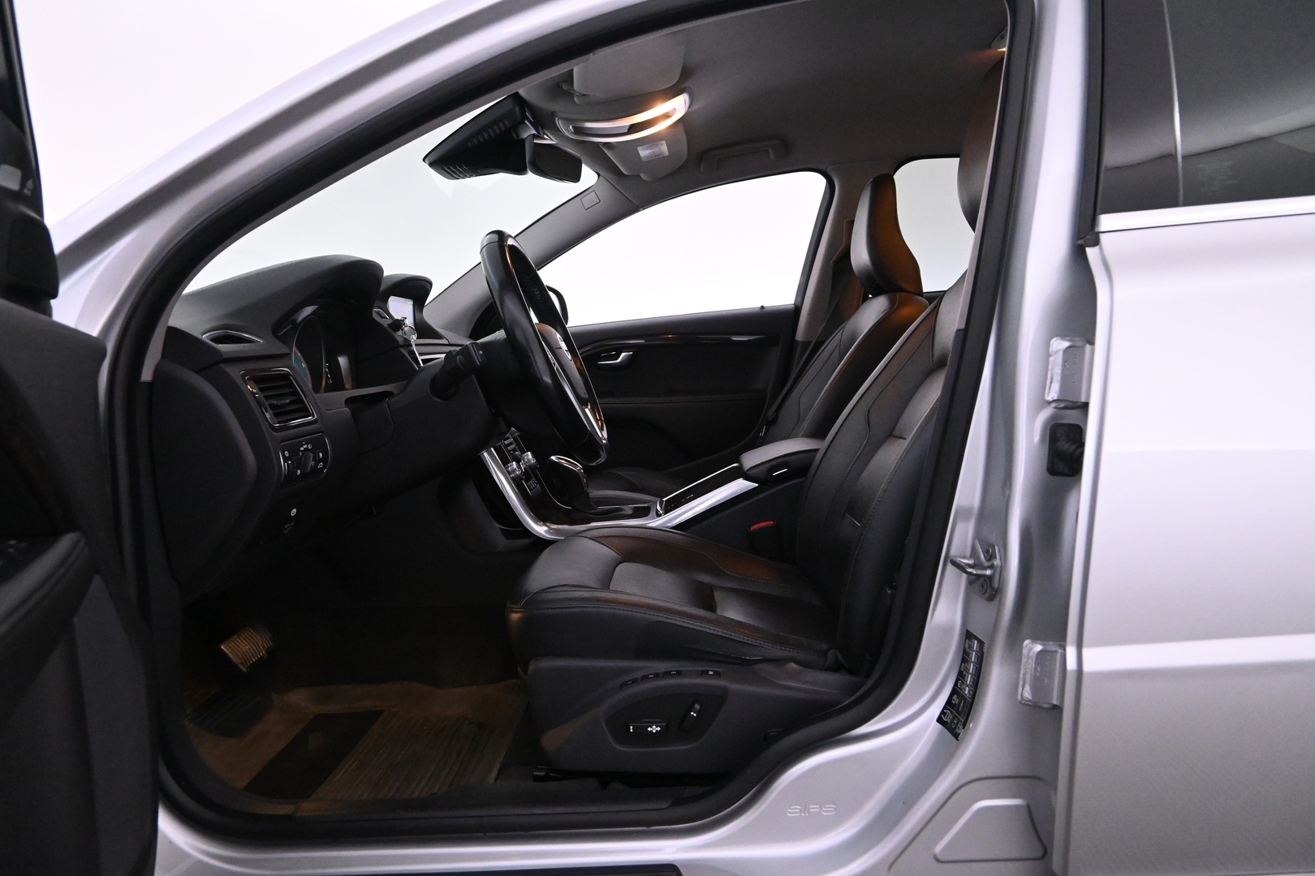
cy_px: 438
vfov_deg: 53.1
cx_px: 658
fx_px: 877
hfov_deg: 73.7
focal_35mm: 24
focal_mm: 16
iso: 5000
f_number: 4.5
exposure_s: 1/80
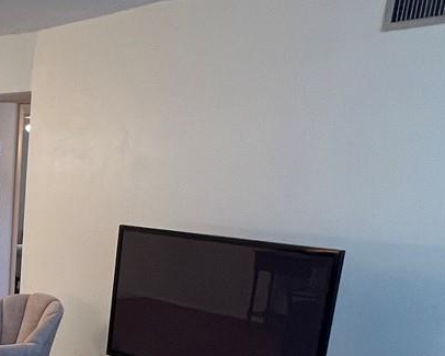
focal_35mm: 50
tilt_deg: -16.0
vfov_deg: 28.4
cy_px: 358
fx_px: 659
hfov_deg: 30.3
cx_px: -119
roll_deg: -0.4
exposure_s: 1/60
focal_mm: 1.57
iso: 200
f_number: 1.8
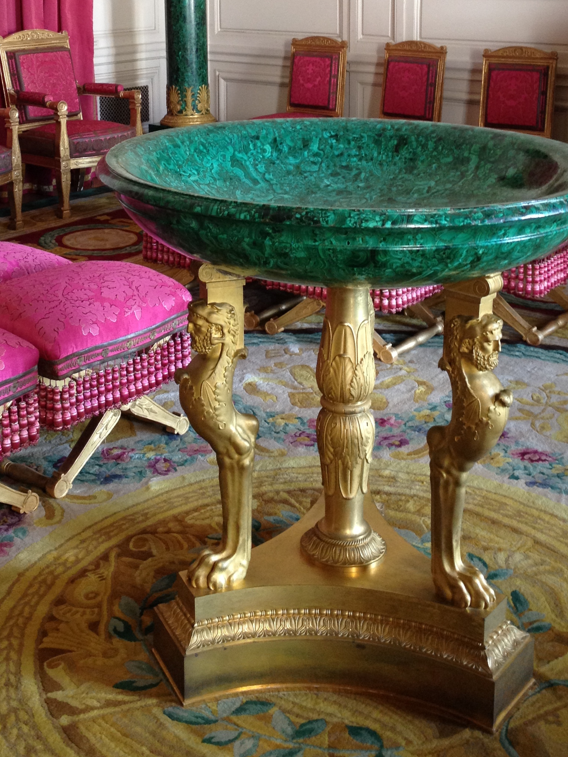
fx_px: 1225
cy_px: 160
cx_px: 232
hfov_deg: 26.1
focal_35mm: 56
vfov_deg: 33.4
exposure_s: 1/20
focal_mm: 4.28
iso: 100
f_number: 2.4
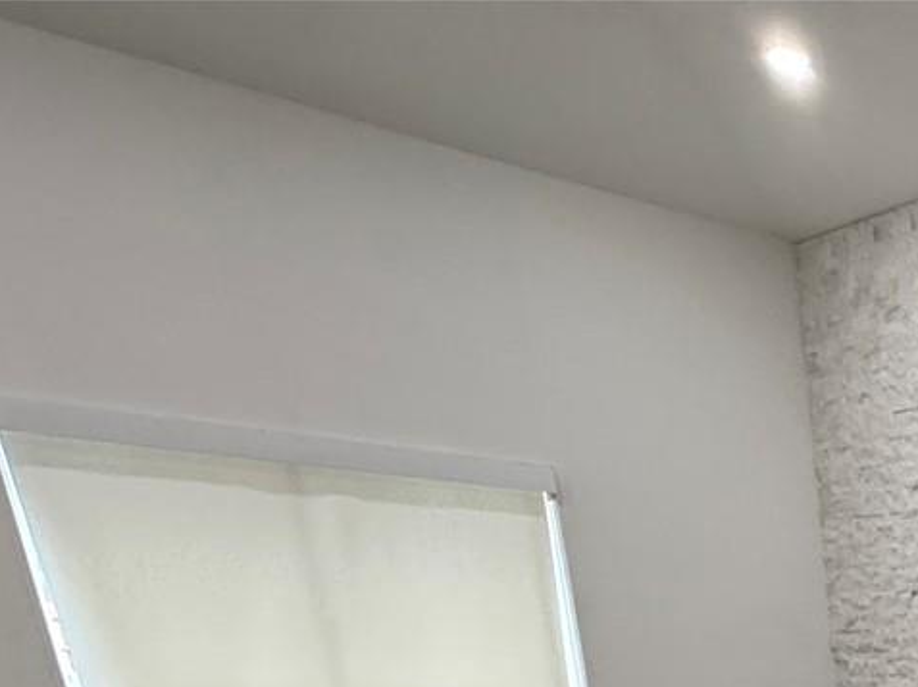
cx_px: 1259
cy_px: 1153
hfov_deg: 30.0
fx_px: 1245
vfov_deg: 22.3
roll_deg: -1.6
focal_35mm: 47
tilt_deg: -18.9
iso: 250
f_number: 2.2
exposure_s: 1/60
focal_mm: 2.22
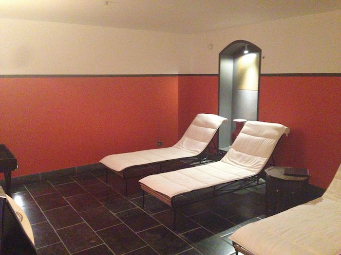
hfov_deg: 55.4
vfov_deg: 42.9
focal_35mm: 33
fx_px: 325
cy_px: 128
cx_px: 170
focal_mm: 4.12
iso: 500
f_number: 2.4
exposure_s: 1/15
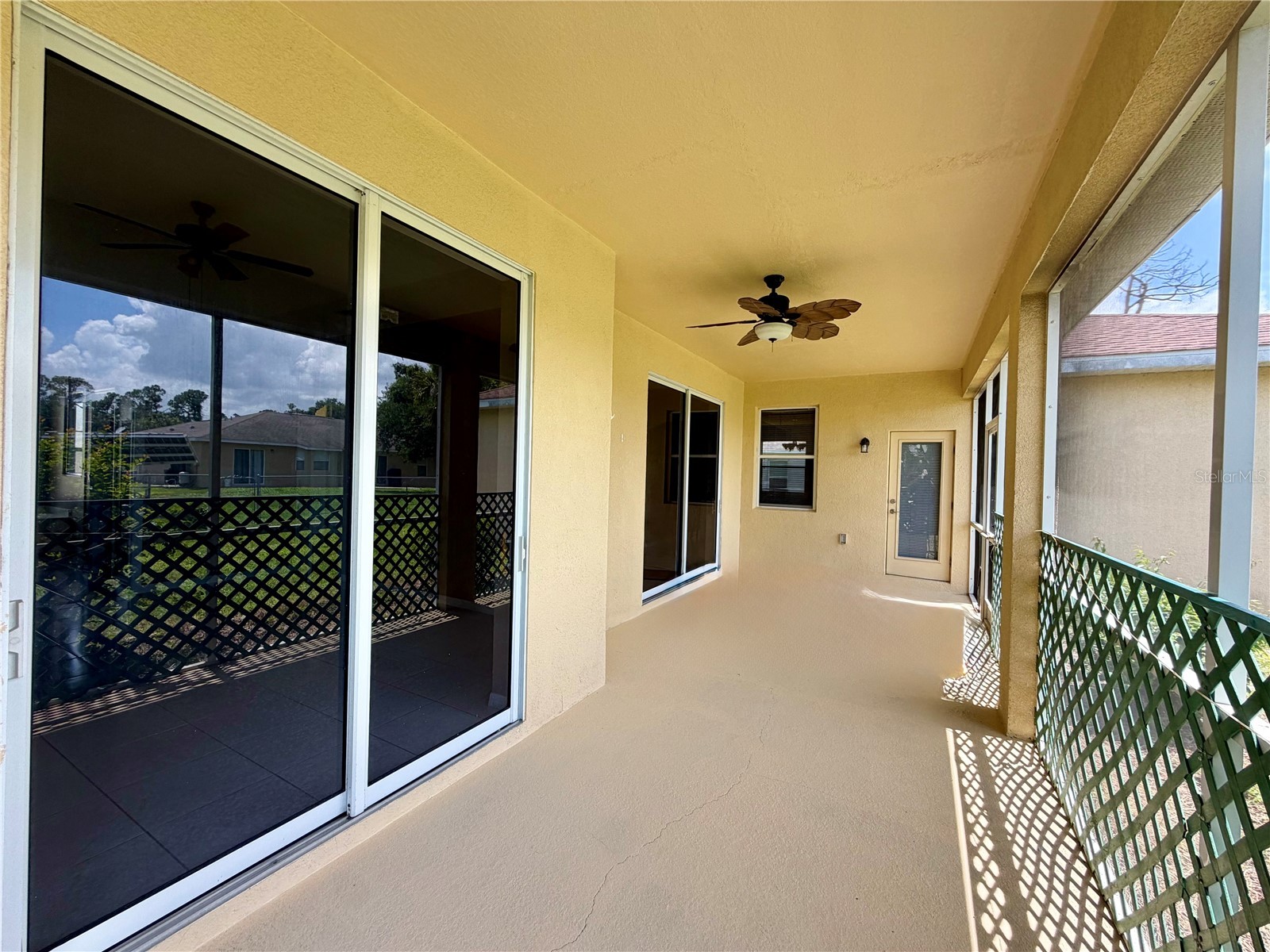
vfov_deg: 85.7
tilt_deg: +0.3
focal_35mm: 14
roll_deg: -0.8
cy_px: 476
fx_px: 514
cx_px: 635
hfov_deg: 102.1
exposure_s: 1/175
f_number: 2.2
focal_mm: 2.22
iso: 40
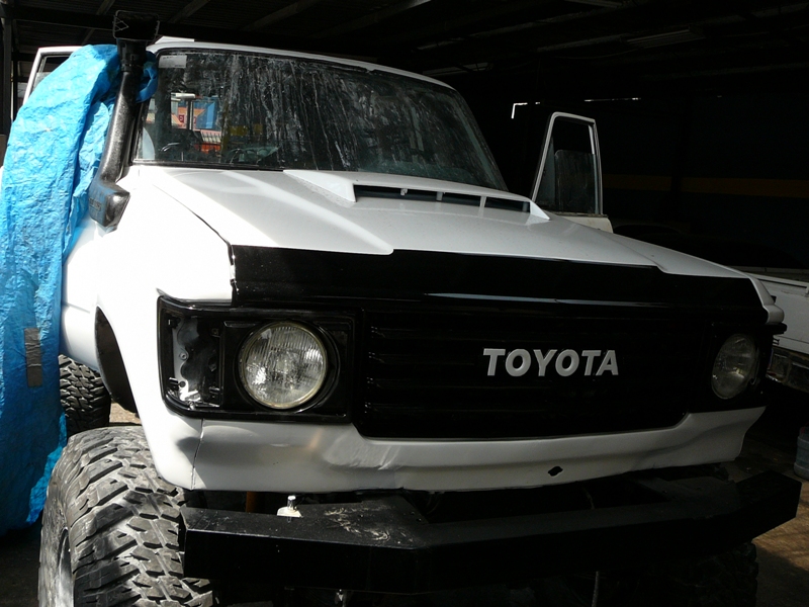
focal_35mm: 35
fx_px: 818
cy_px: 304
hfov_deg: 52.6
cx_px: 404
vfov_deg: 40.7
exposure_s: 1/500
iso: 80
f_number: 2.8
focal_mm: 5.2
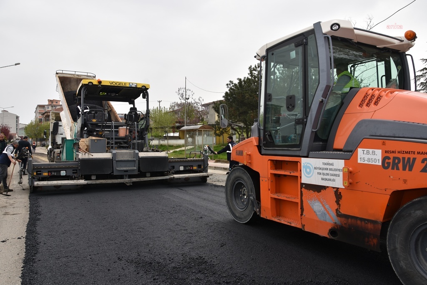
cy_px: 142
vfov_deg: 47.9
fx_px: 320
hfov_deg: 67.4
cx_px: 214
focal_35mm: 27
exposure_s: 1/200
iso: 100
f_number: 7.1
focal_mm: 18
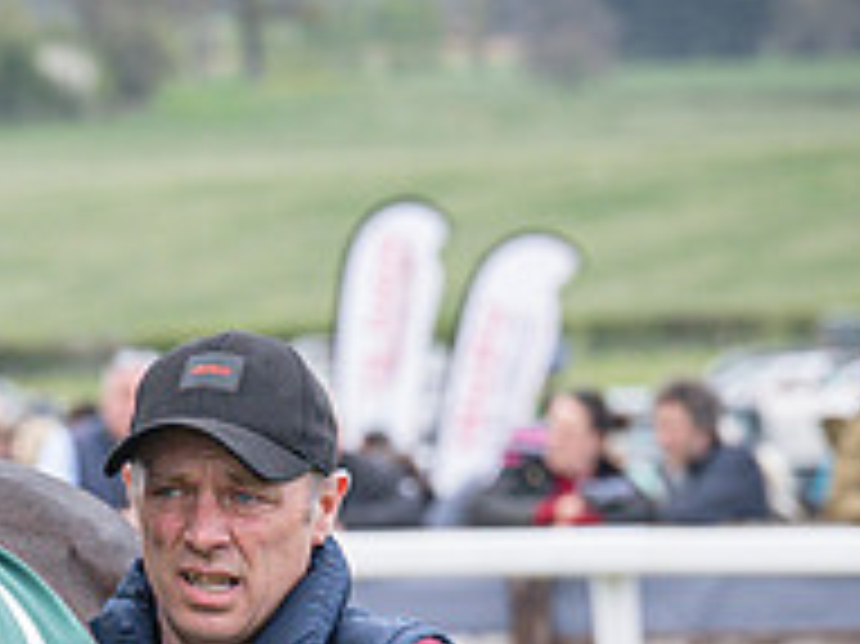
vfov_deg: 2.8
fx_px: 13134
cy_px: 850
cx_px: 75
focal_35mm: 529
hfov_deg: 3.7
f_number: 4.5
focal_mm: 101
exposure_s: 1/1000
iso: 400
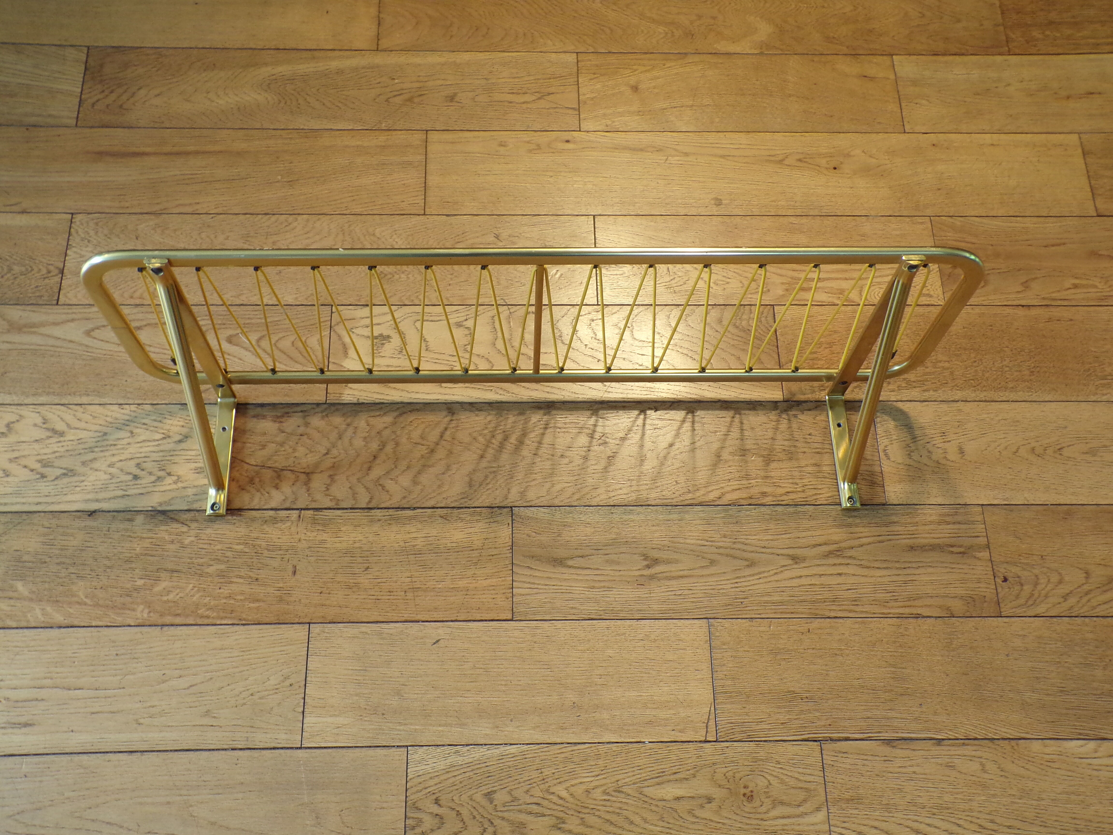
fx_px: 1029
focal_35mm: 32
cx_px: 556
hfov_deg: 56.8
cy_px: 418
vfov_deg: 44.2
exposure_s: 1/18
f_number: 3.2
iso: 200
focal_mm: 5.8
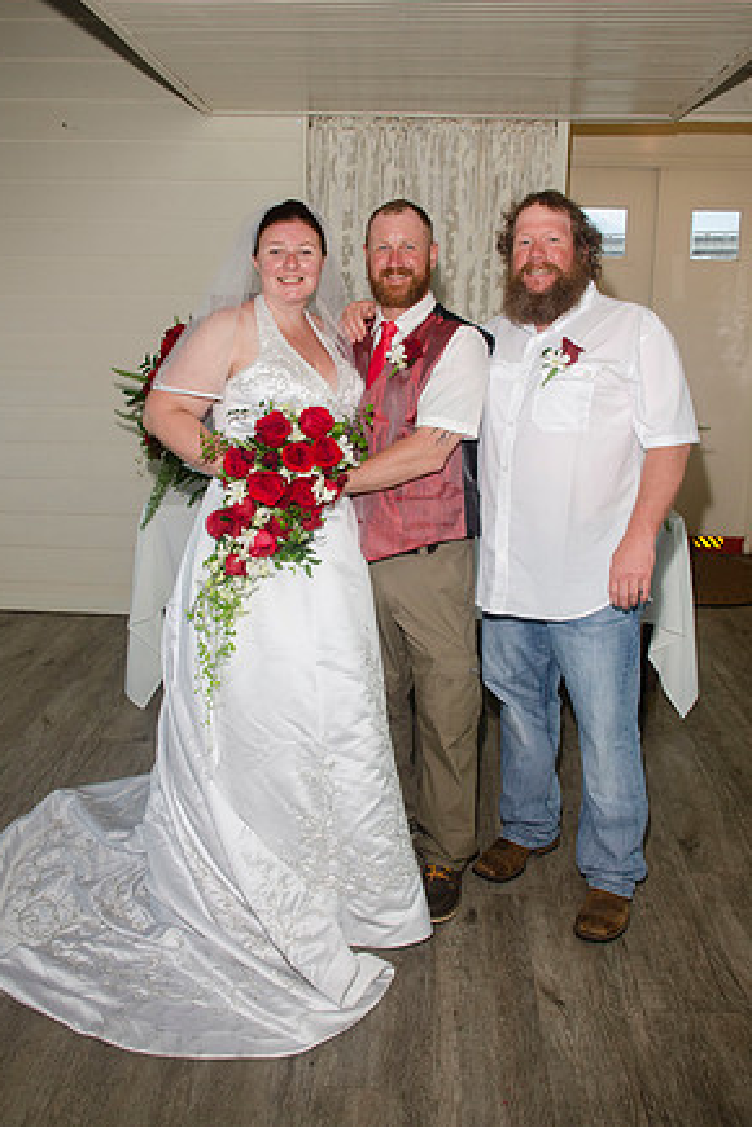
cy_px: 547
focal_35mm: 31
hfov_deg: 42.3
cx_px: 371
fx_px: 971
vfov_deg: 60.3
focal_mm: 20
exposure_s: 1/250
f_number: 5.6
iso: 400
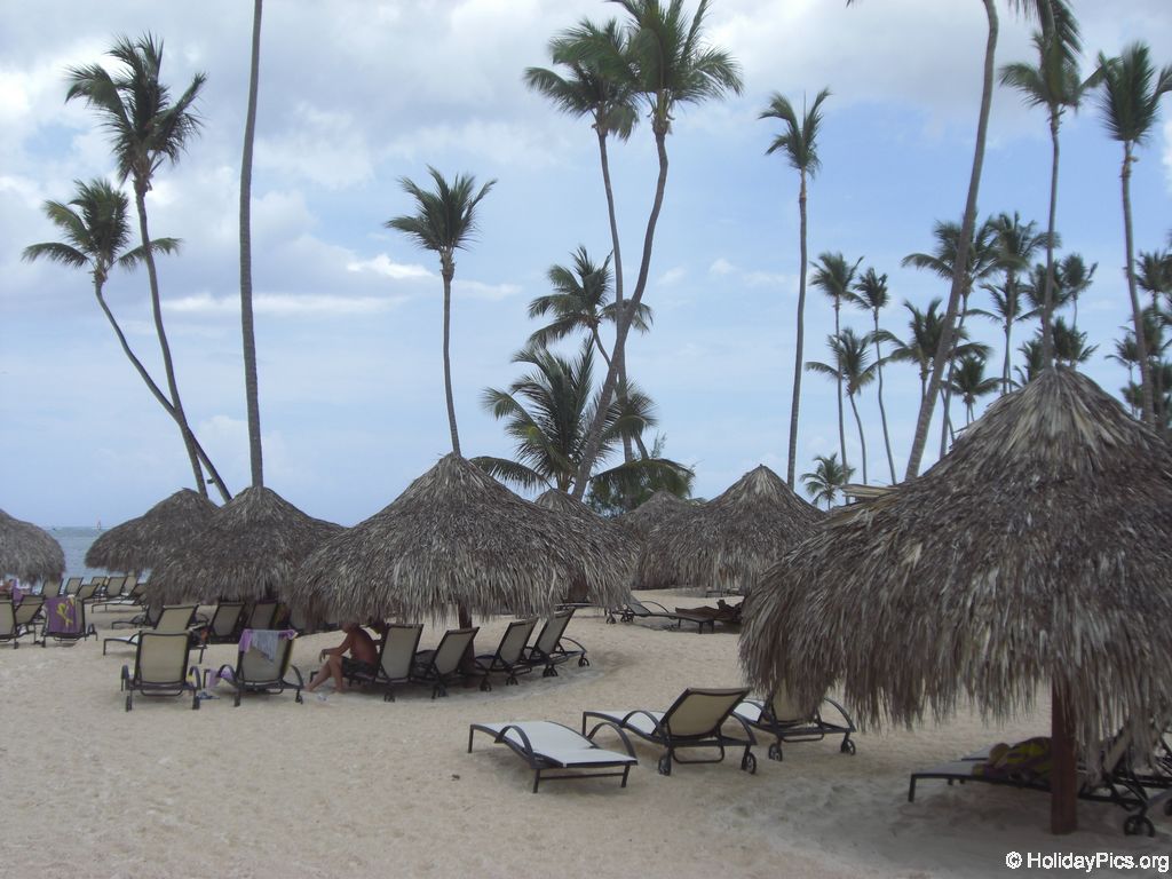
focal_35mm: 38
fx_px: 1287
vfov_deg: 37.7
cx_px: 586
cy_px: 440
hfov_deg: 49.0
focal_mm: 6.2
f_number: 8
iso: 64
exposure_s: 1/160
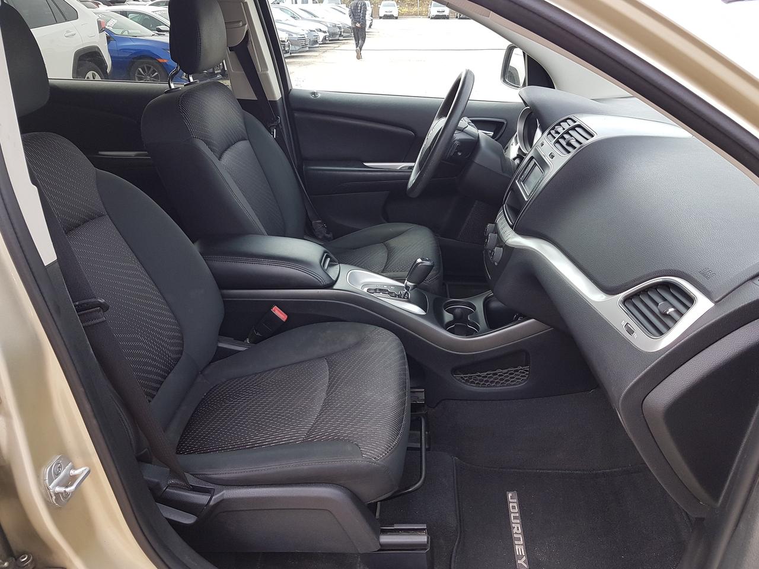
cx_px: 380
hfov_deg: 67.3
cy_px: 284
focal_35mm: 26
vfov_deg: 53.1
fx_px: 570
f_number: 1.7
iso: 40
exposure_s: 1/209
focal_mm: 4.2
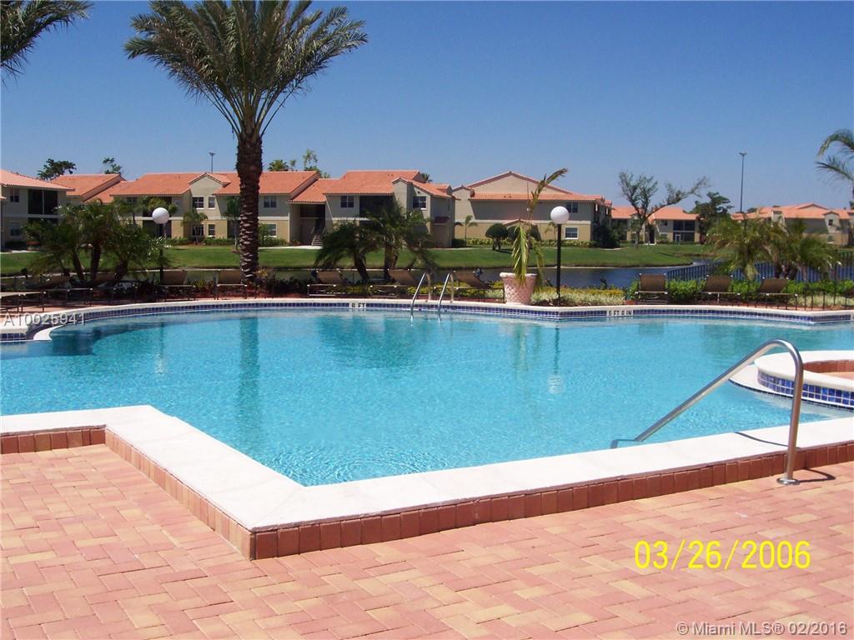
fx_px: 1036
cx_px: 427
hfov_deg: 44.8
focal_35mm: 42
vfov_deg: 34.3
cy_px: 320
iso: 80
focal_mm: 7
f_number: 5.6
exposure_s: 1/770
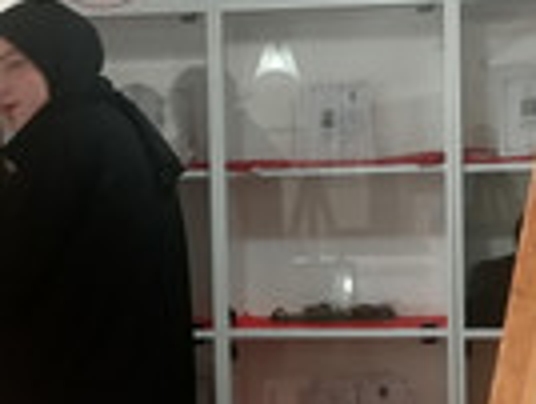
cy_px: 298
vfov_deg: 15.2
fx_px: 1505
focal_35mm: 97
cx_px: 200
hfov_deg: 20.2
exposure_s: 1/33.3
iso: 64
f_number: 1.8
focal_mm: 5.4
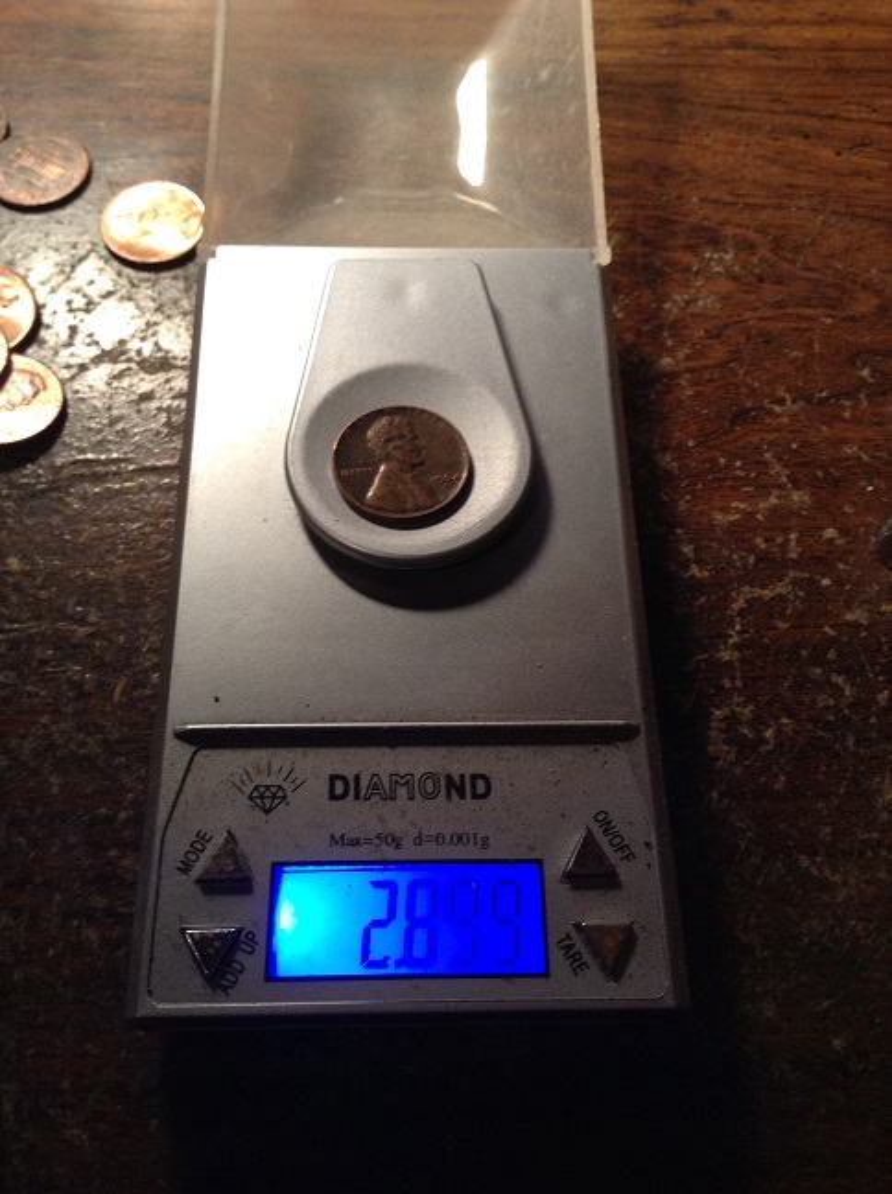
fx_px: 1137
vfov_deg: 55.4
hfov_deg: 42.8
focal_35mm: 33
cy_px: 597
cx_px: 446
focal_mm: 3.3
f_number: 2.4
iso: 80
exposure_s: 1/24
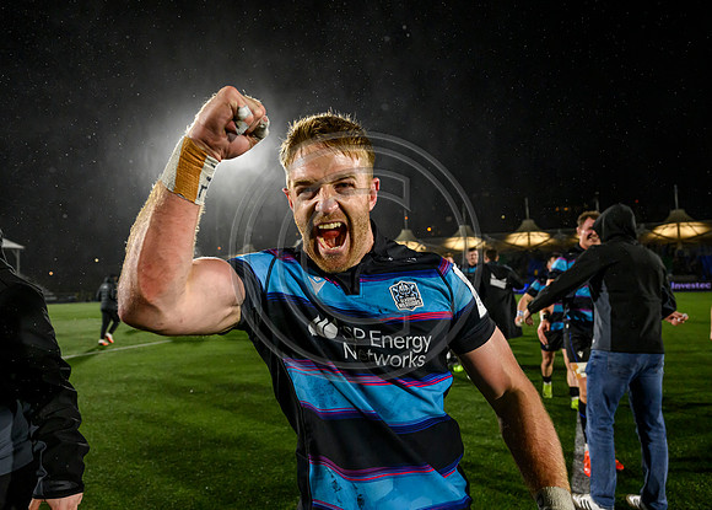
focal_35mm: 26
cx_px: 318
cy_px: 247
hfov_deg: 68.1
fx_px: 525
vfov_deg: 51.7
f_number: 4
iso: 4000
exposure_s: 1/1600
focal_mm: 24
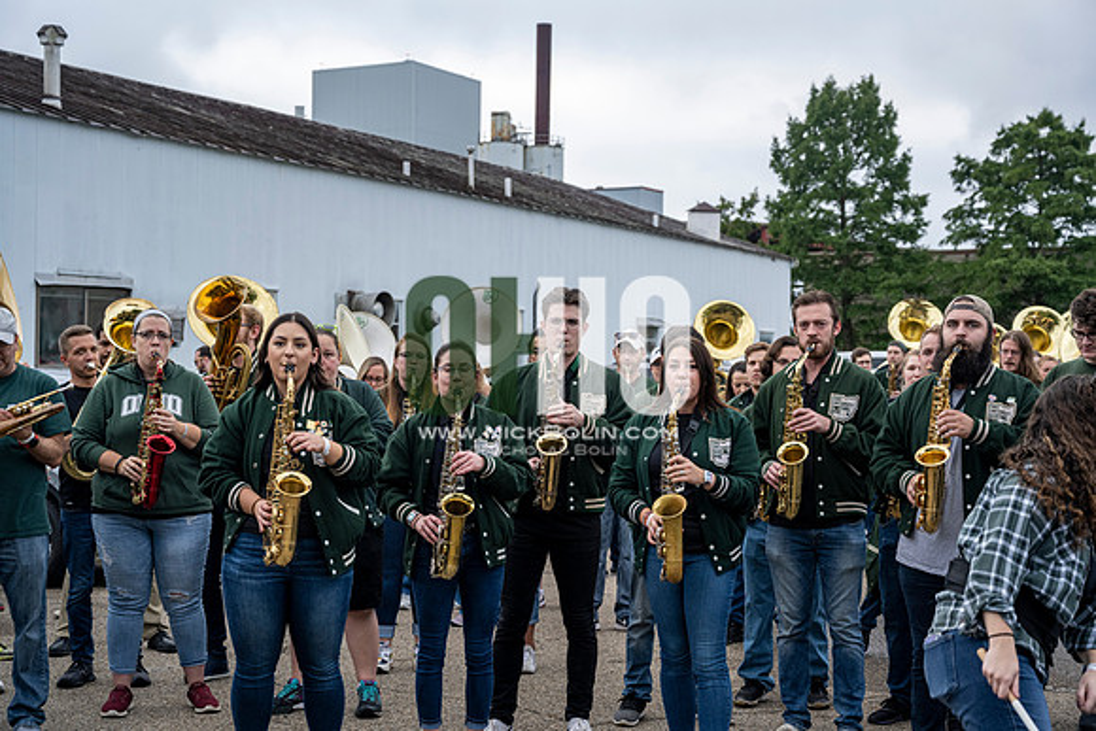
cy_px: 366
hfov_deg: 38.2
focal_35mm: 52
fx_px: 1583
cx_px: 548
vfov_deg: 26.0
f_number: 4
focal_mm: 52
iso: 400
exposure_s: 1/800
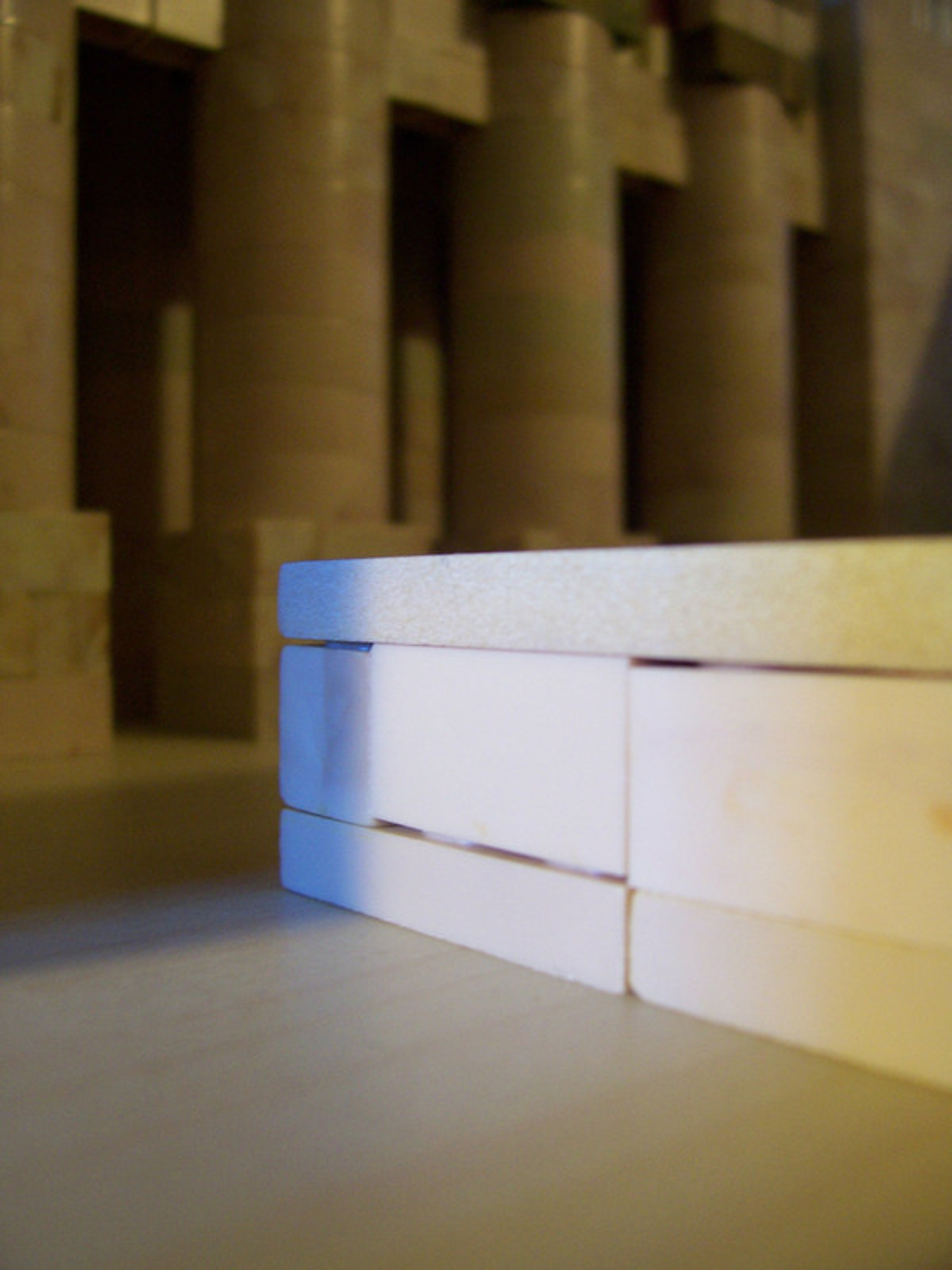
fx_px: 1247
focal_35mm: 34
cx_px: 476
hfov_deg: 41.8
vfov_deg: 54.0
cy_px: 635
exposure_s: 1/15
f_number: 2.7
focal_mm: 5.6
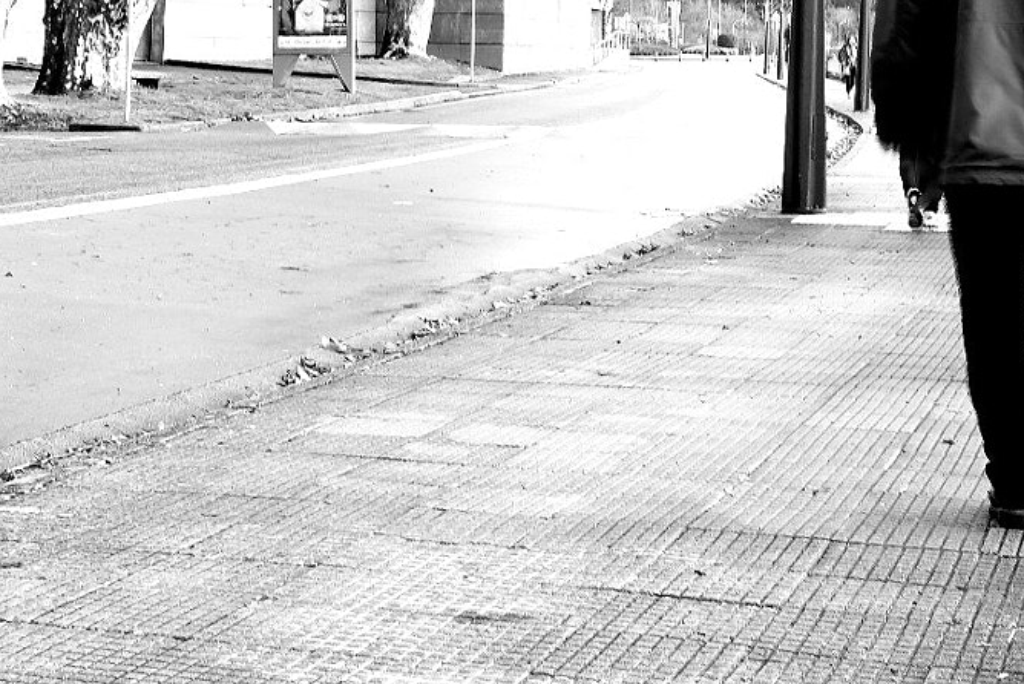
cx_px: 455
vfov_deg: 16.7
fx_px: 2248
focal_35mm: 79
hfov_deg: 25.6
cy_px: -79
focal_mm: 22.3
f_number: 10
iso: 320
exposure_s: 1/15
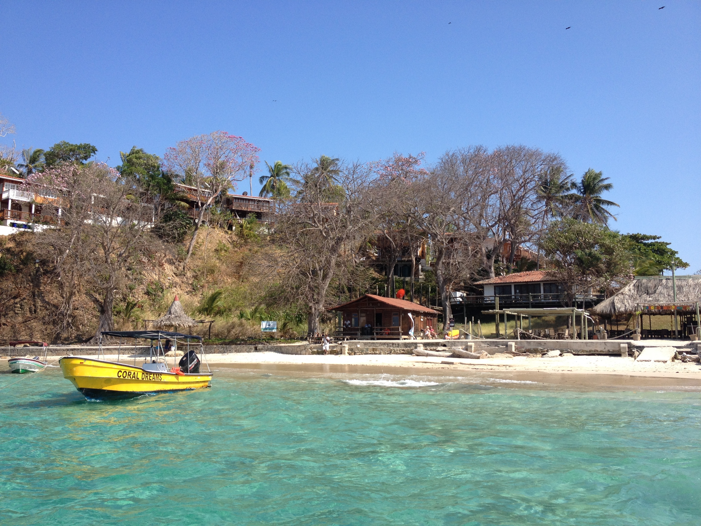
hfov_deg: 52.6
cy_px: 263
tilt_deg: +3.6
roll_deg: -1.2
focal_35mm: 35
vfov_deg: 40.7
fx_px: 709
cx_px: 350
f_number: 2.4
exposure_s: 1/1314
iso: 50
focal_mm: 4.28
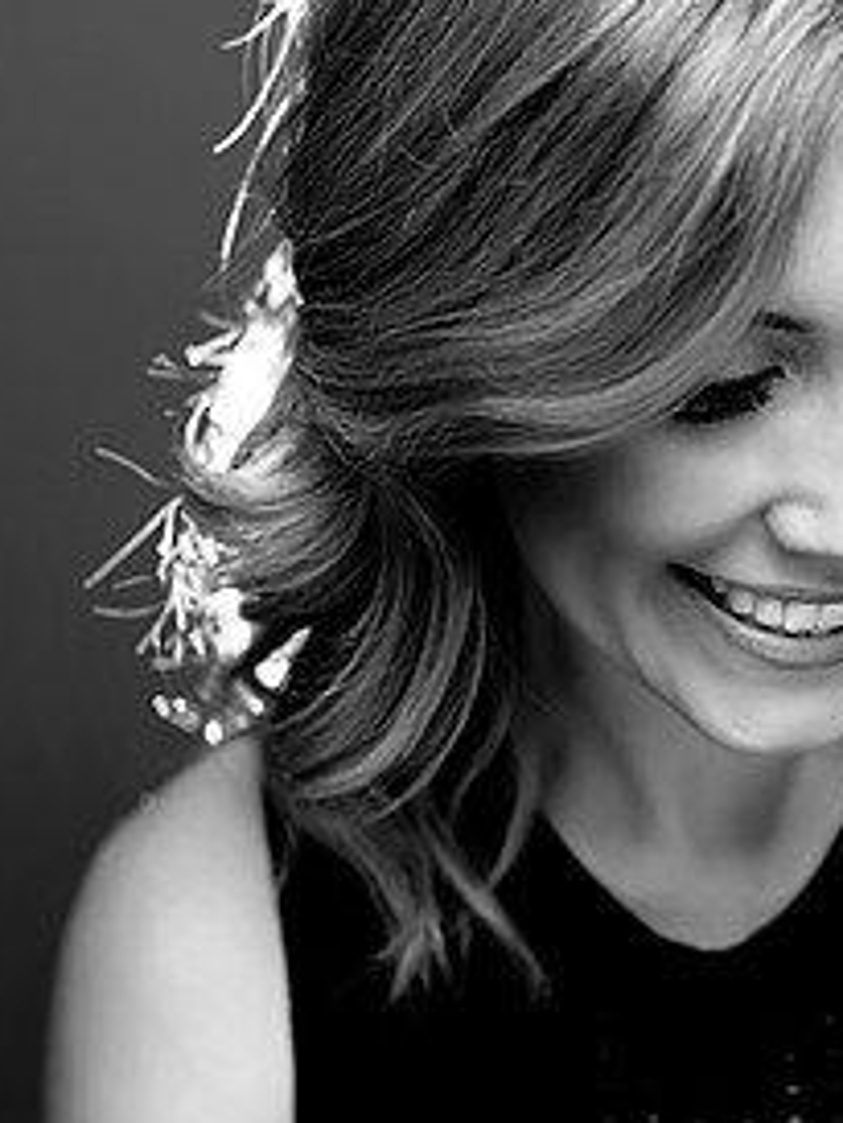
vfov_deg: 19.2
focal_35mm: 102
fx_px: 3309
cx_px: 769
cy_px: 426
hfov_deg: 14.4
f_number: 2.8
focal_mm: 50
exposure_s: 1/100
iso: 250
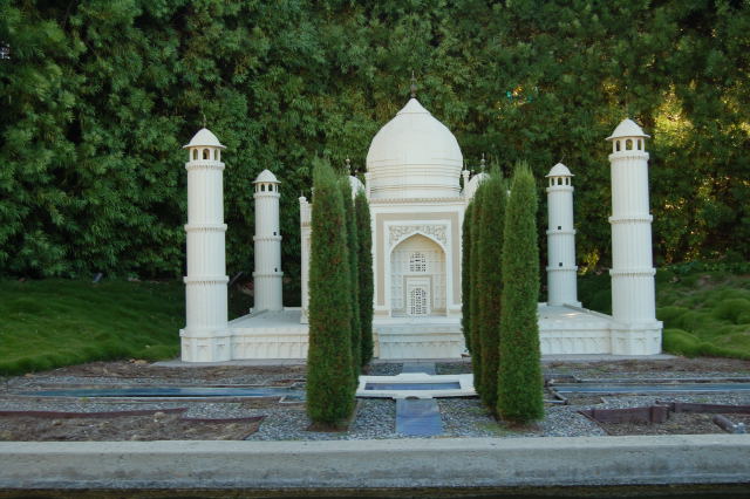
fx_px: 937
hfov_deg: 43.6
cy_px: 250
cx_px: 375
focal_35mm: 45
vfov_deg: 29.8
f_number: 5.6
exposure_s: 1/125
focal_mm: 30
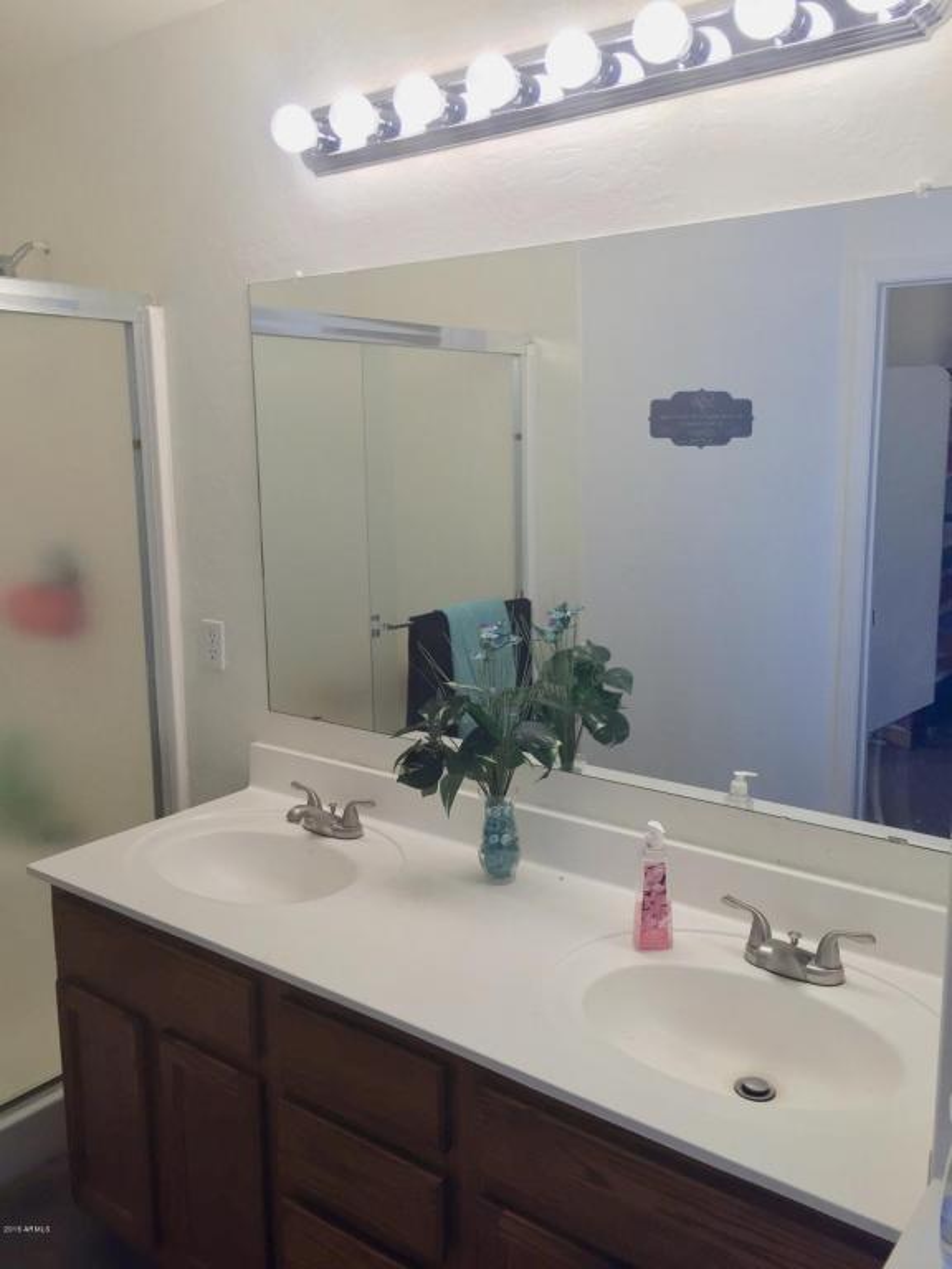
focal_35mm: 29
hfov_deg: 48.2
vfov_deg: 61.7
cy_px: 634
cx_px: 476
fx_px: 1063
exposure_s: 1/120
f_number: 2.2
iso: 40
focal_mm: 4.15
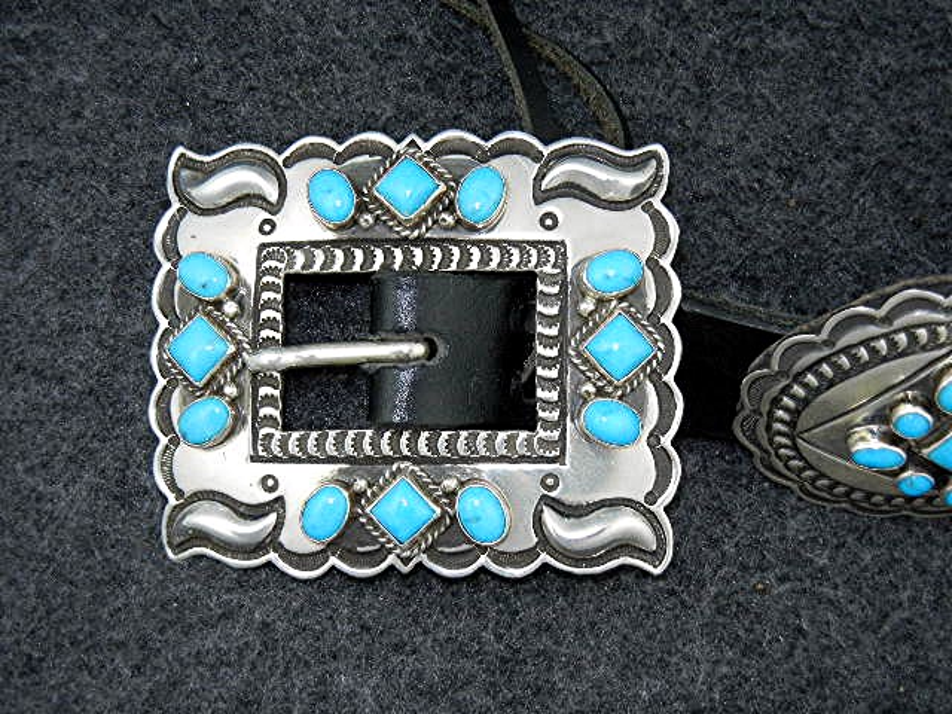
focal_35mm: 68
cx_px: 476
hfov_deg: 28.6
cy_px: 357
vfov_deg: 21.6
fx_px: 1870
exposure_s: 1/15.3
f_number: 4.1
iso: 400
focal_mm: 12.2
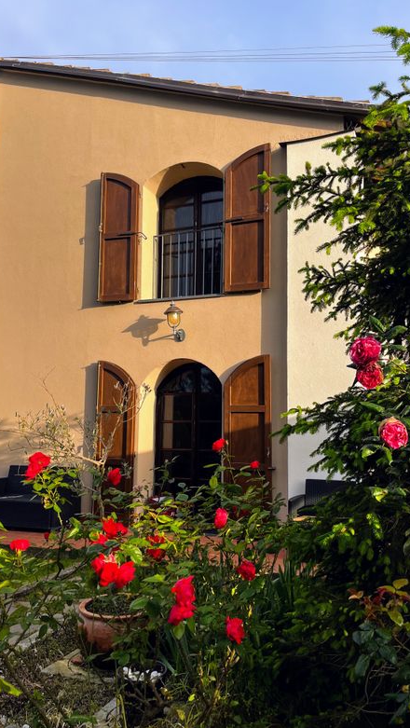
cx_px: 224
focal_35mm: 29
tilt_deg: +6.8
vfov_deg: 66.0
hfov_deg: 40.2
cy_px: 357
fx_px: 560
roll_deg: +0.0
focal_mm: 5.1
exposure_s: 1/928
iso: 50
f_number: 1.6
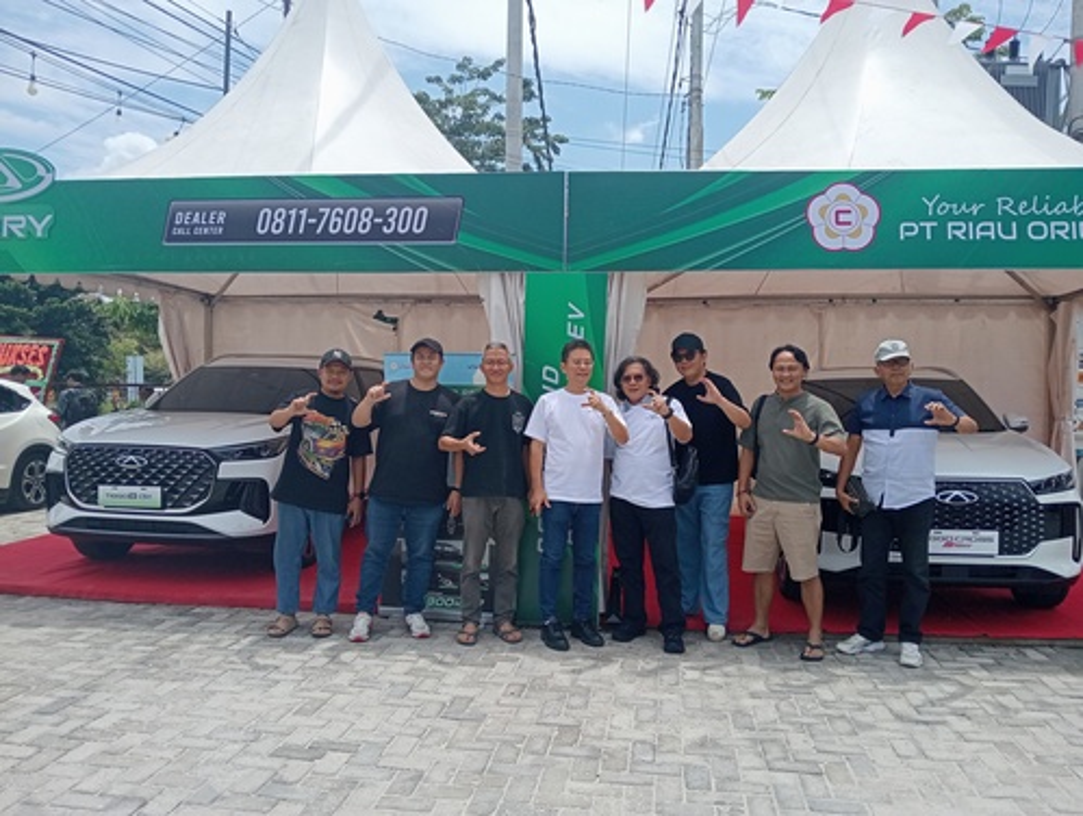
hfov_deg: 63.4
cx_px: 542
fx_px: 877
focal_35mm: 28
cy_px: 408
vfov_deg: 49.9
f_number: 1.8
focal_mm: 3.98
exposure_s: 1/1439
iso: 100
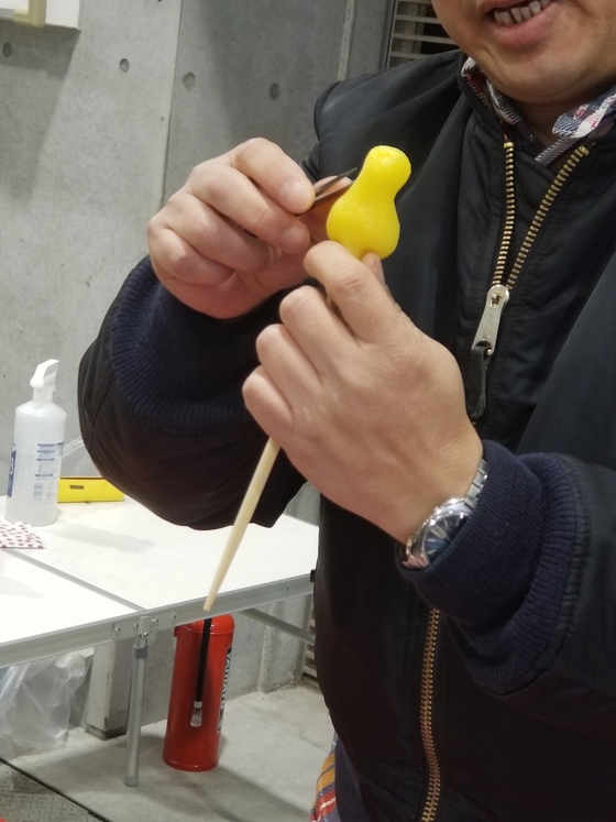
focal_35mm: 52
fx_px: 1234
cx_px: 308
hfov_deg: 28.0
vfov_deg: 36.8
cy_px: 411
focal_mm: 6
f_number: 2.4
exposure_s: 1/30
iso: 100
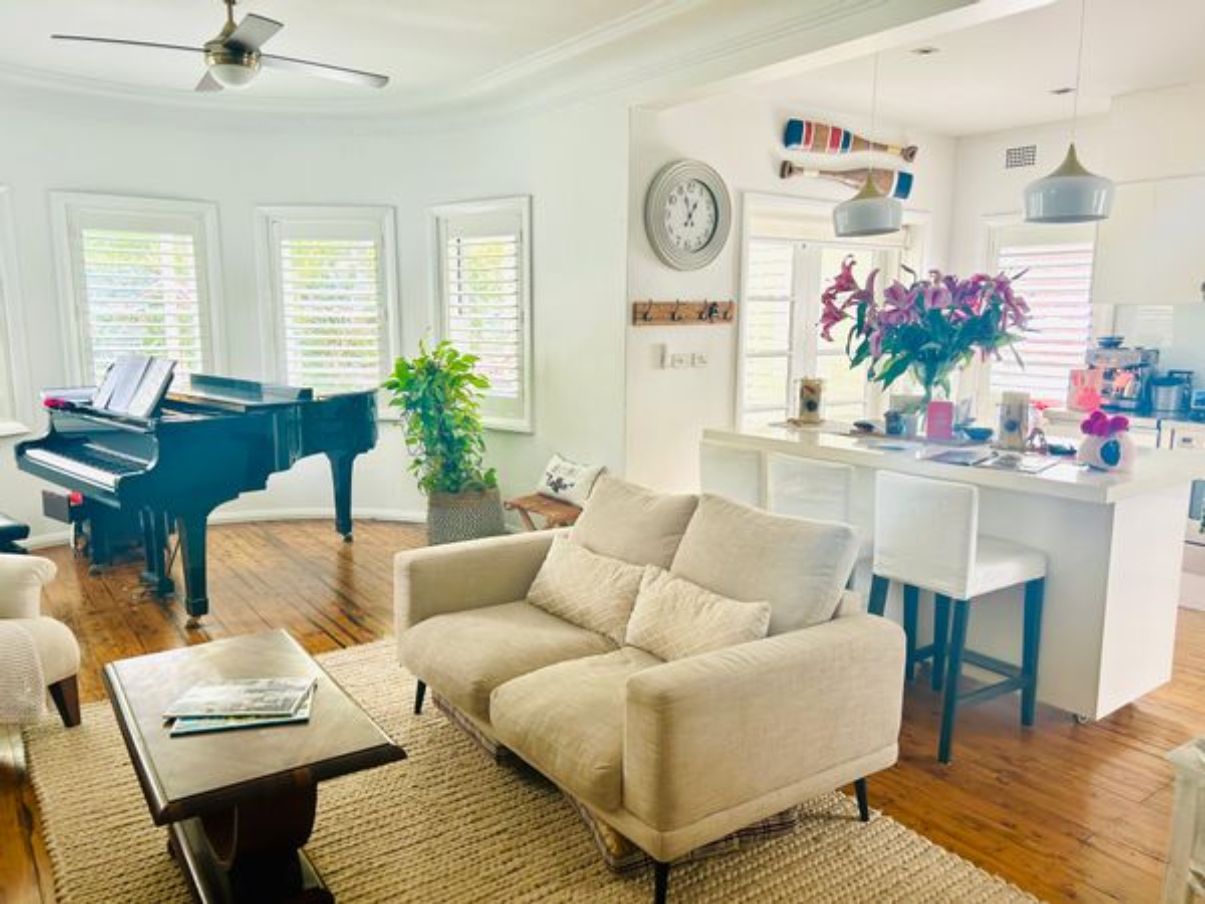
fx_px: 905
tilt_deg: -9.0
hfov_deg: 67.3
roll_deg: +0.0
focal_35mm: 26
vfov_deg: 53.1
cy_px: 452
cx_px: 602
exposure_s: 1/121
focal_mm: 5.7
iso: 64
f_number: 1.5
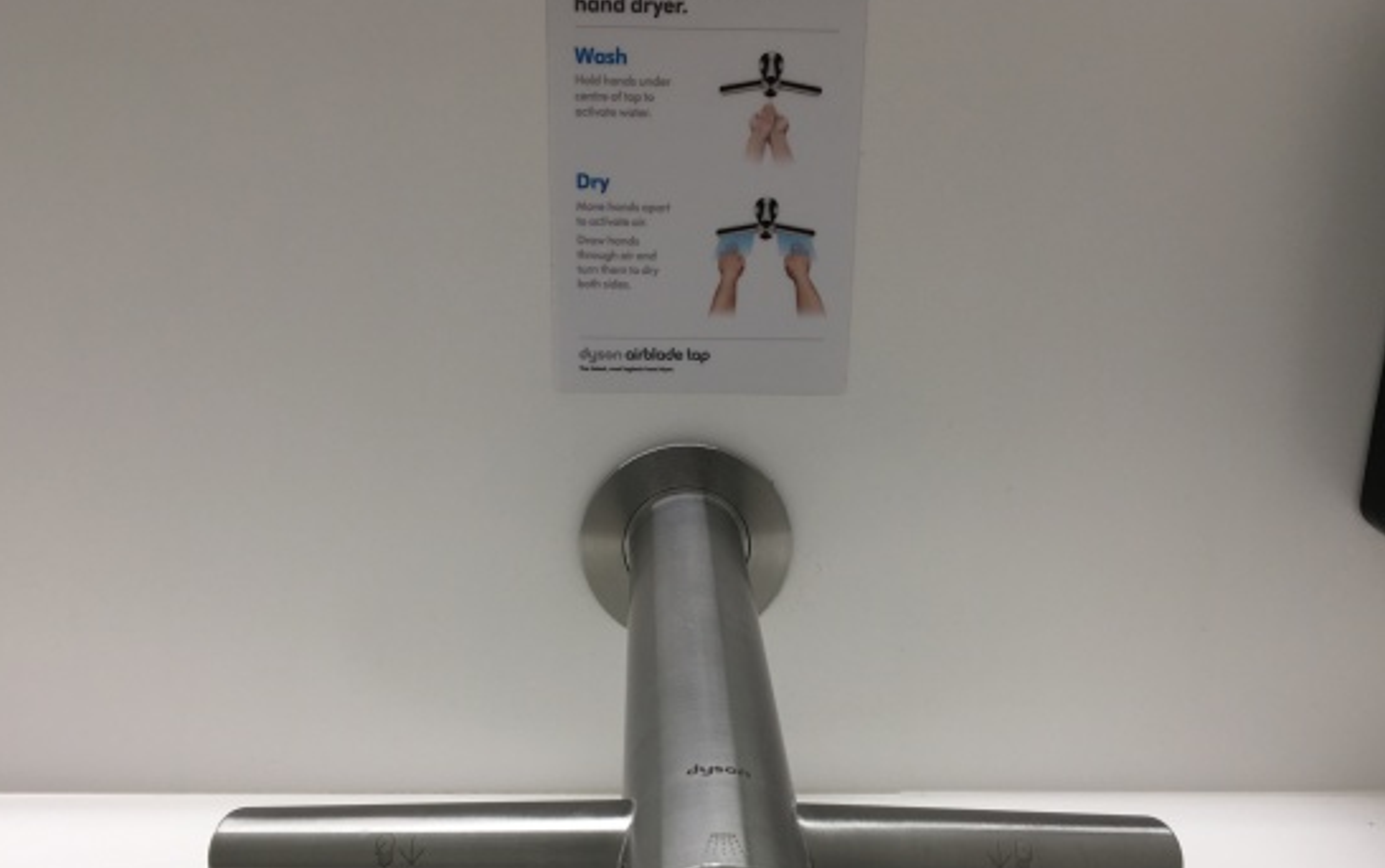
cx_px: 698
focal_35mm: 36
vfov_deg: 35.2
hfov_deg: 54.0
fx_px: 1360
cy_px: 551
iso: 25
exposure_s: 1/60
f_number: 2.2
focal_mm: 4.15
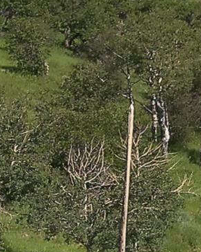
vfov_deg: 6.9
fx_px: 2089
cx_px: -298
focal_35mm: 281
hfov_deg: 5.3
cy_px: 161
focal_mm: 36
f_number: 10
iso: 100
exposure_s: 1/60
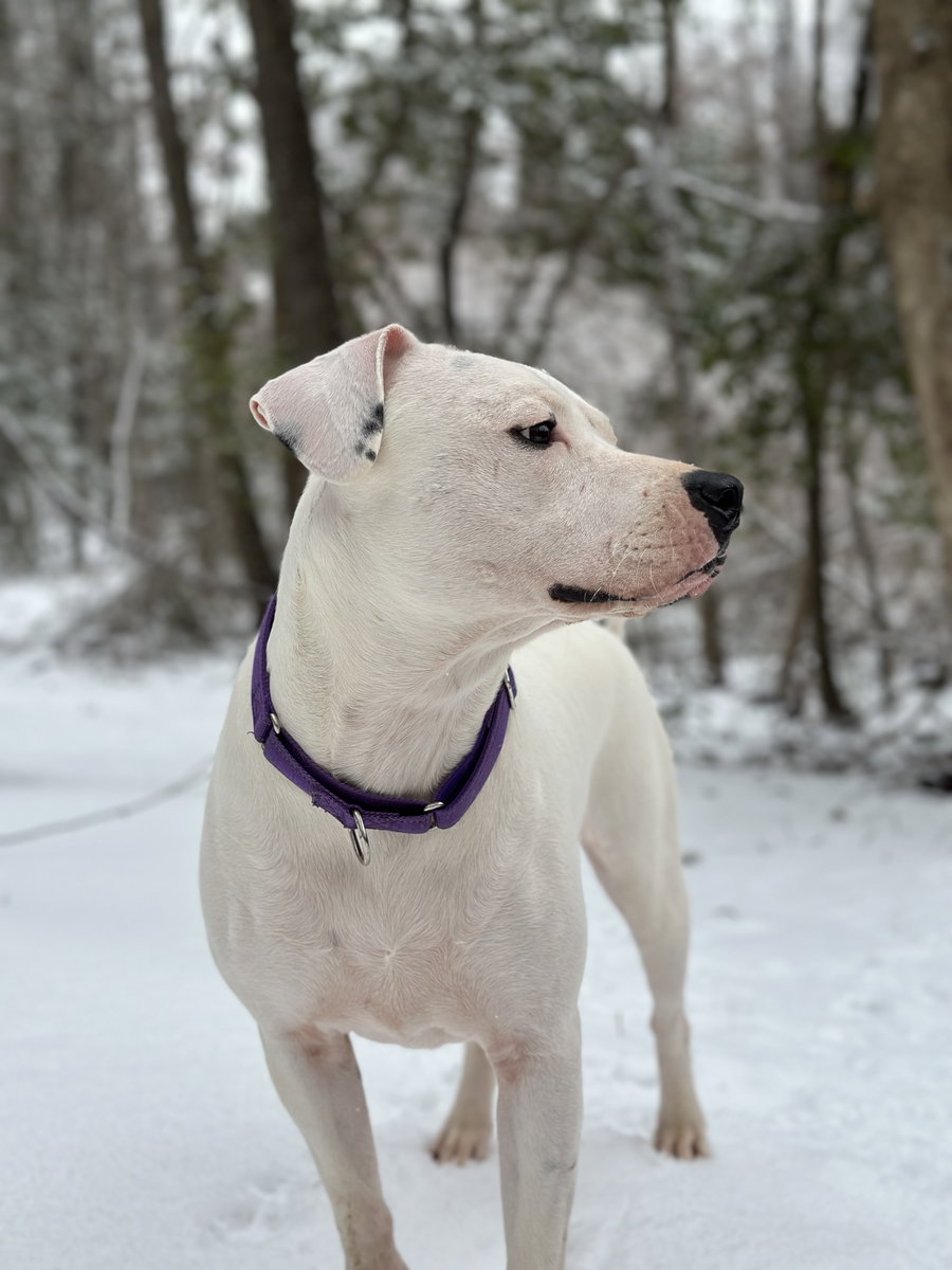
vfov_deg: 39.7
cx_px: 476
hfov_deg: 30.3
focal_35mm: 48
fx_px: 1760
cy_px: 635
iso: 80
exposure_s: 1/1414
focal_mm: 6.86
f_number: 1.78
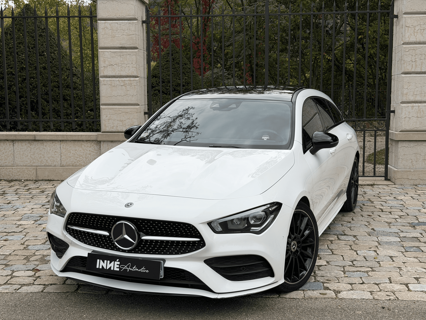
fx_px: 591
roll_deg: +0.3
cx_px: 213
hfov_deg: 39.7
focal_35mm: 48
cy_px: 160
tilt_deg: -6.8
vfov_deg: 30.3
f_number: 1.78
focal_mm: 6.76
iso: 64
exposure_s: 1/3891
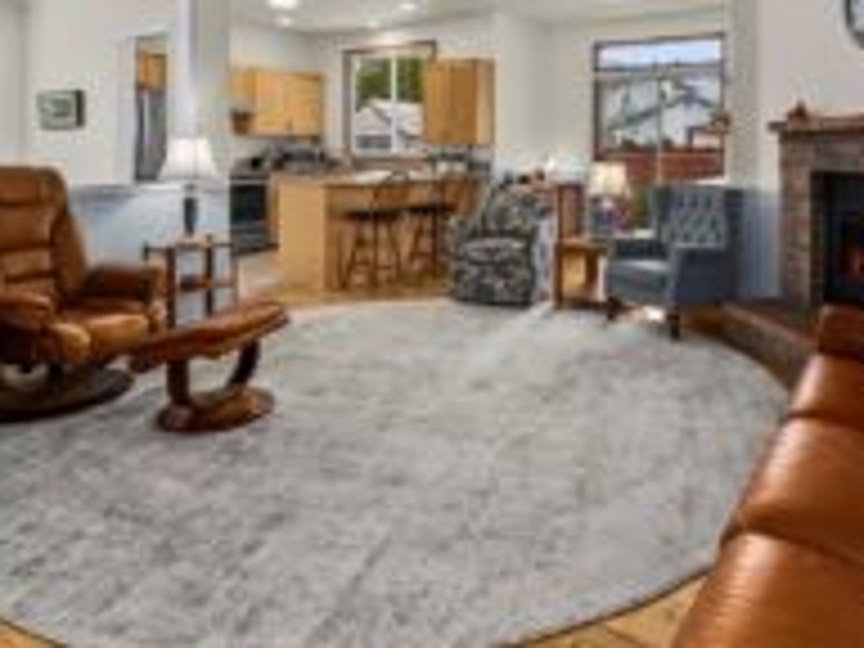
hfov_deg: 70.5
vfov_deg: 54.4
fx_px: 599
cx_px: 536
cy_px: 169
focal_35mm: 24
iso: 1000
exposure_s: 1/6
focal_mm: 12
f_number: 7.1
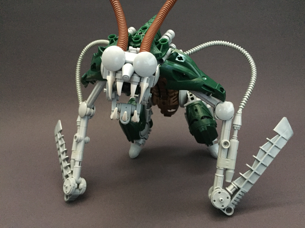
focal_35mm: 29
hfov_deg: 61.7
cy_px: 114
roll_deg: +3.6
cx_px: 152
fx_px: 256
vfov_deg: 48.2
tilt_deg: -18.8
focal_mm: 4.15
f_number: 2.2
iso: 400
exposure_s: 1/15
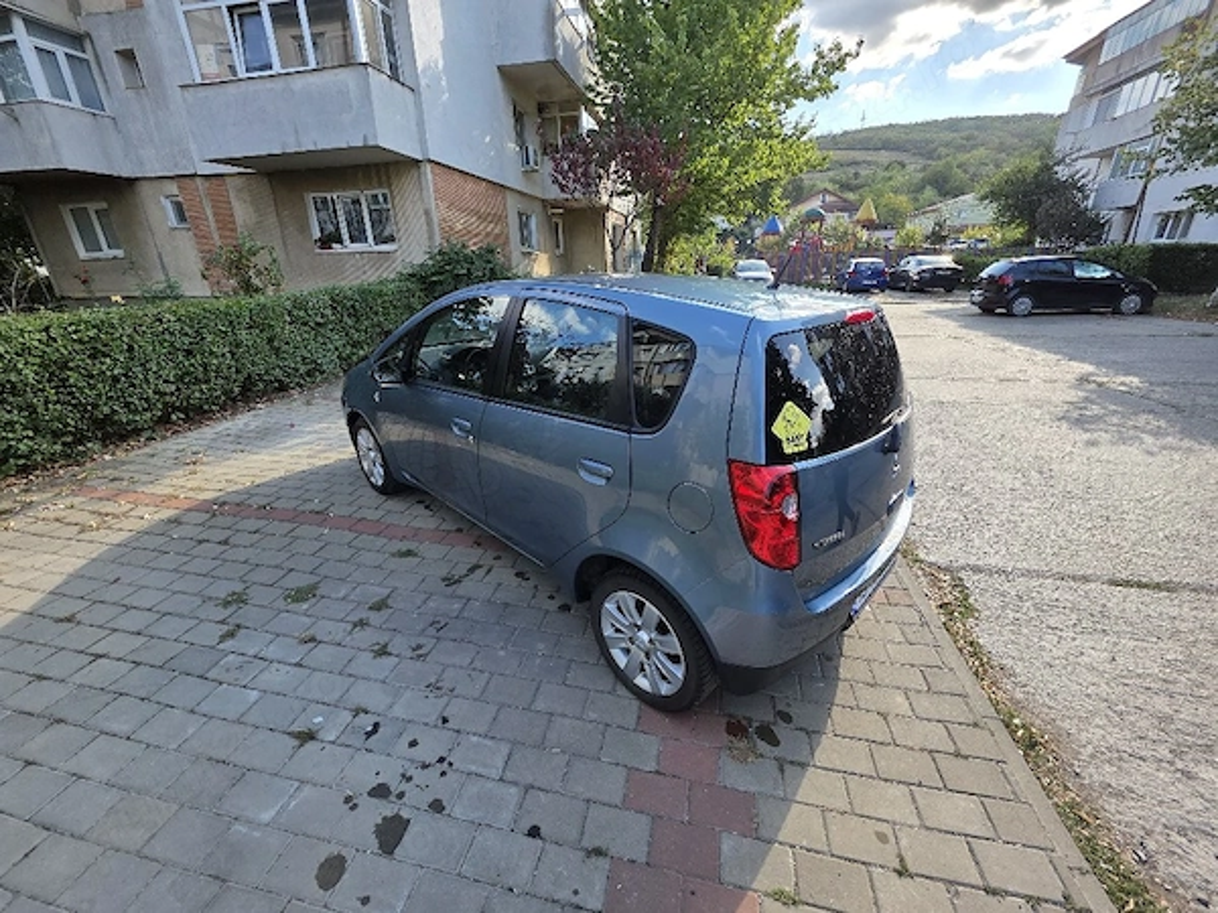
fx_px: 457
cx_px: 609
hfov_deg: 106.2
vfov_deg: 89.9
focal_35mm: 13
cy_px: 456
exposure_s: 1/345
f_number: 1.9
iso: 40
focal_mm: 2.2
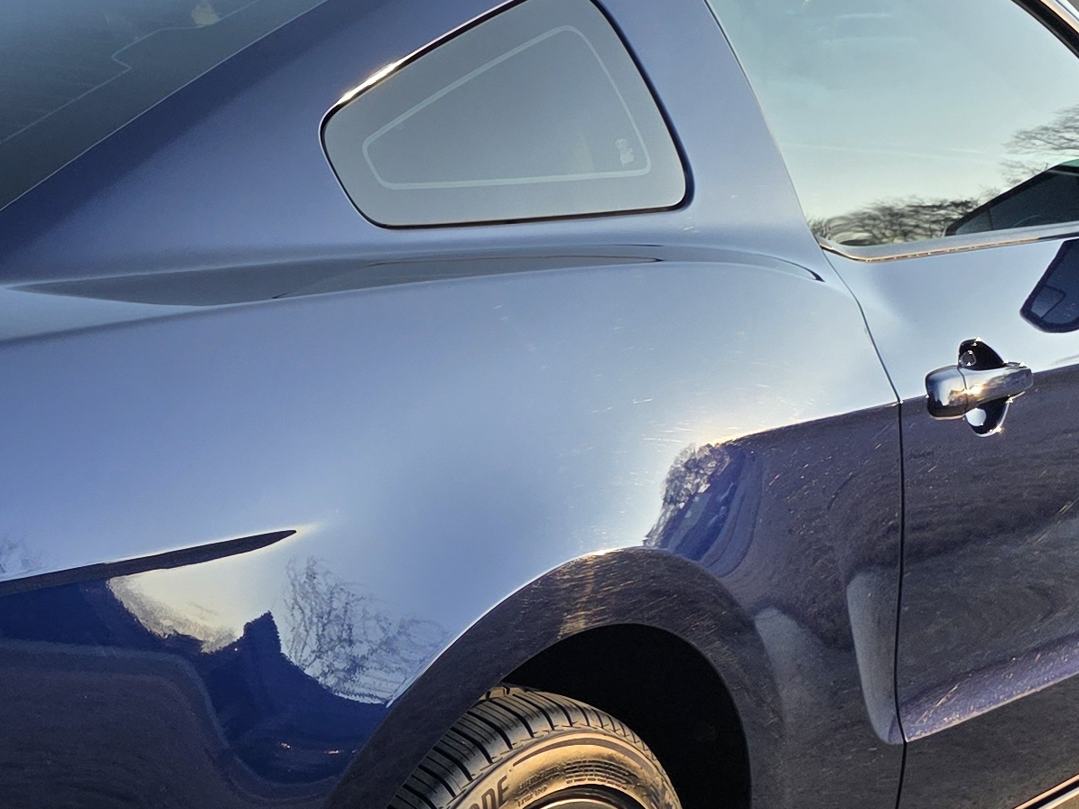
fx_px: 2400
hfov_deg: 24.0
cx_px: -39
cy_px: 778
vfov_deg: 18.7
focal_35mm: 77
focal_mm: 6.3
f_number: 1.7
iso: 32
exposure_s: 1/359
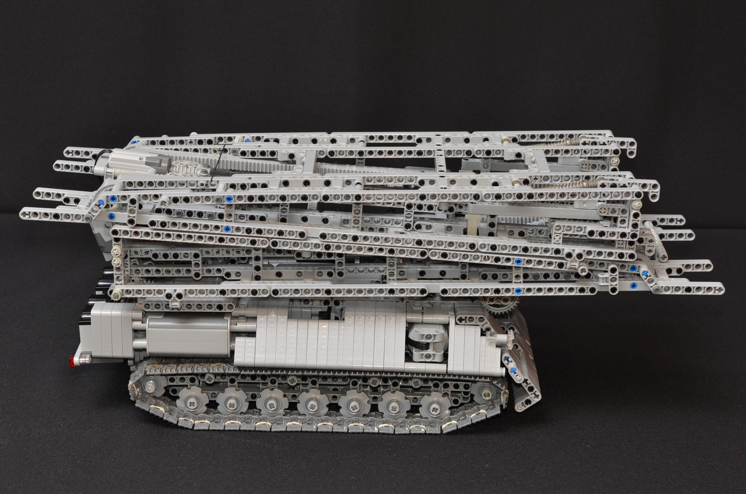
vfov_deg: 18.1
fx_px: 1551
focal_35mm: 75
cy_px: 247
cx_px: 373
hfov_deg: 27.0
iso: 200
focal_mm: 50
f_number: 8
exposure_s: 1/60
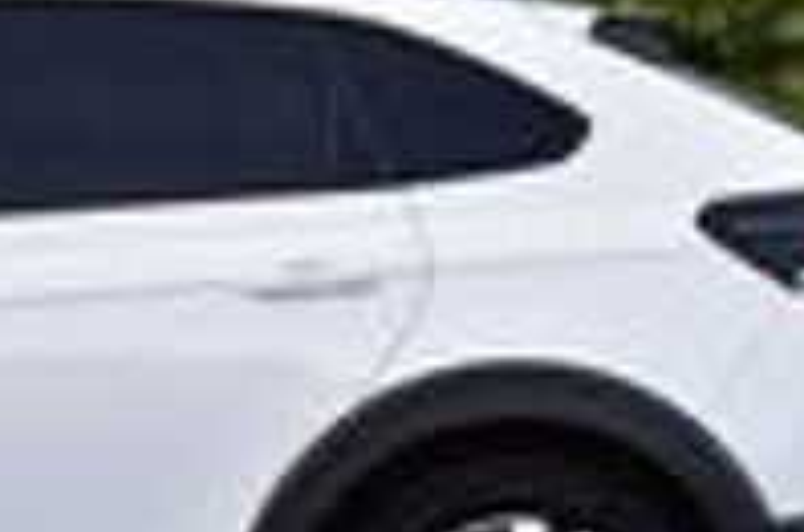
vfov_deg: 7.5
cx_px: 629
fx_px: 4055
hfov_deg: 11.3
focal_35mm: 182
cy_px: 343
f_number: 9
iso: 400
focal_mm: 50
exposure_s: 1/125
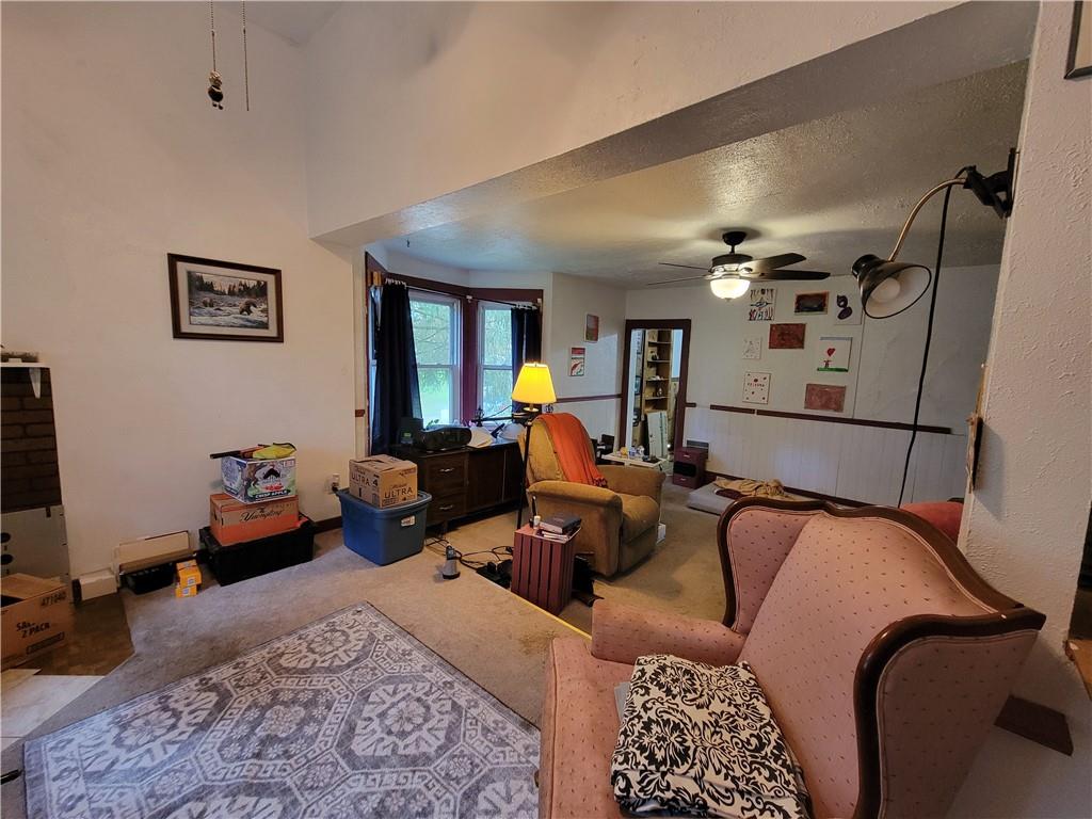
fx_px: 410
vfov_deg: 89.9
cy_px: 410
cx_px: 546
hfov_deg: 106.2
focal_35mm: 13
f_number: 2.2
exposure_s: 1/30
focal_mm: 2.2
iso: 400
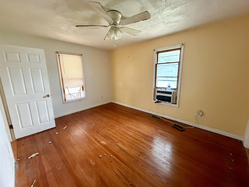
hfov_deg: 102.1
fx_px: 101
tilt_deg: -11.3
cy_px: 94
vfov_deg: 85.7
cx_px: 124
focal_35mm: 14
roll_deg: +1.8
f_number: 2.2
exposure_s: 1/60
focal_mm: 2.22
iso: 640
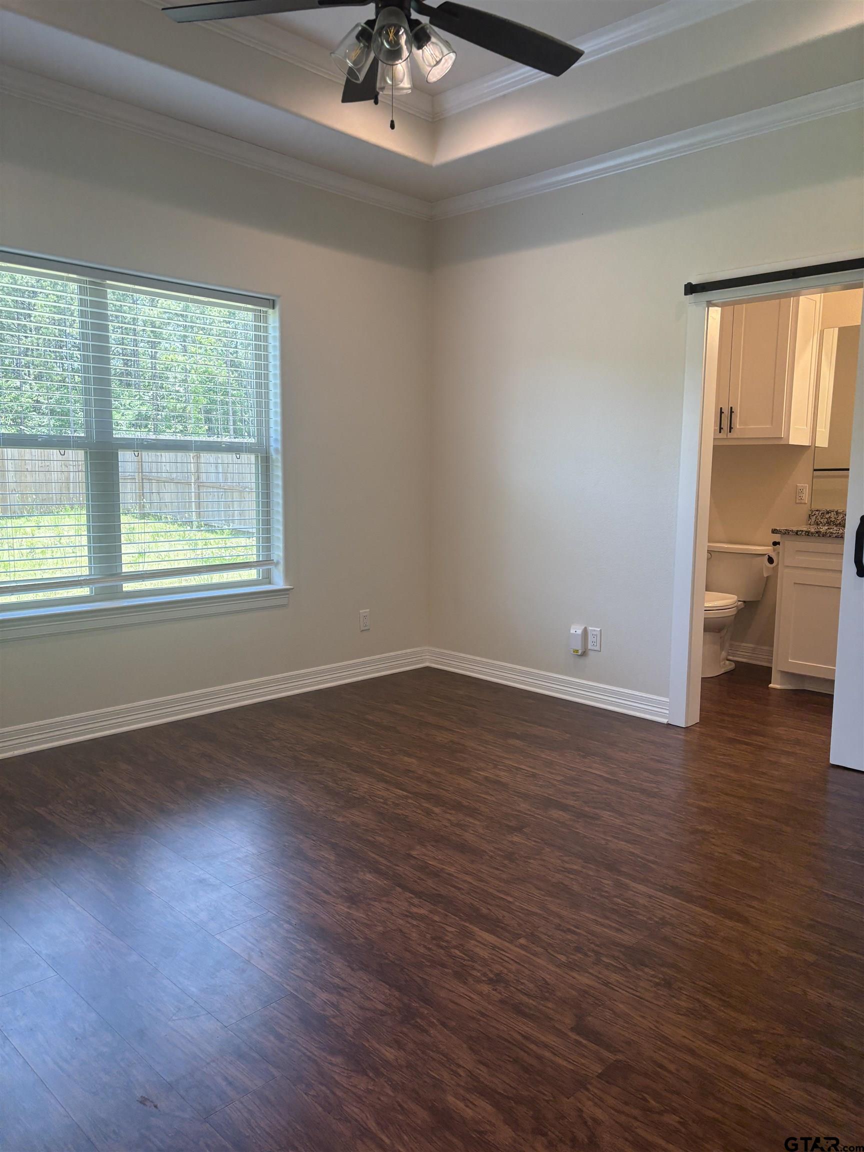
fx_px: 865
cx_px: 432
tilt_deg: -7.3
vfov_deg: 67.3
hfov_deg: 53.1
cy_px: 576
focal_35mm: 26
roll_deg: -2.2
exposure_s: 1/120
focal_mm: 5.96
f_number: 1.6
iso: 100
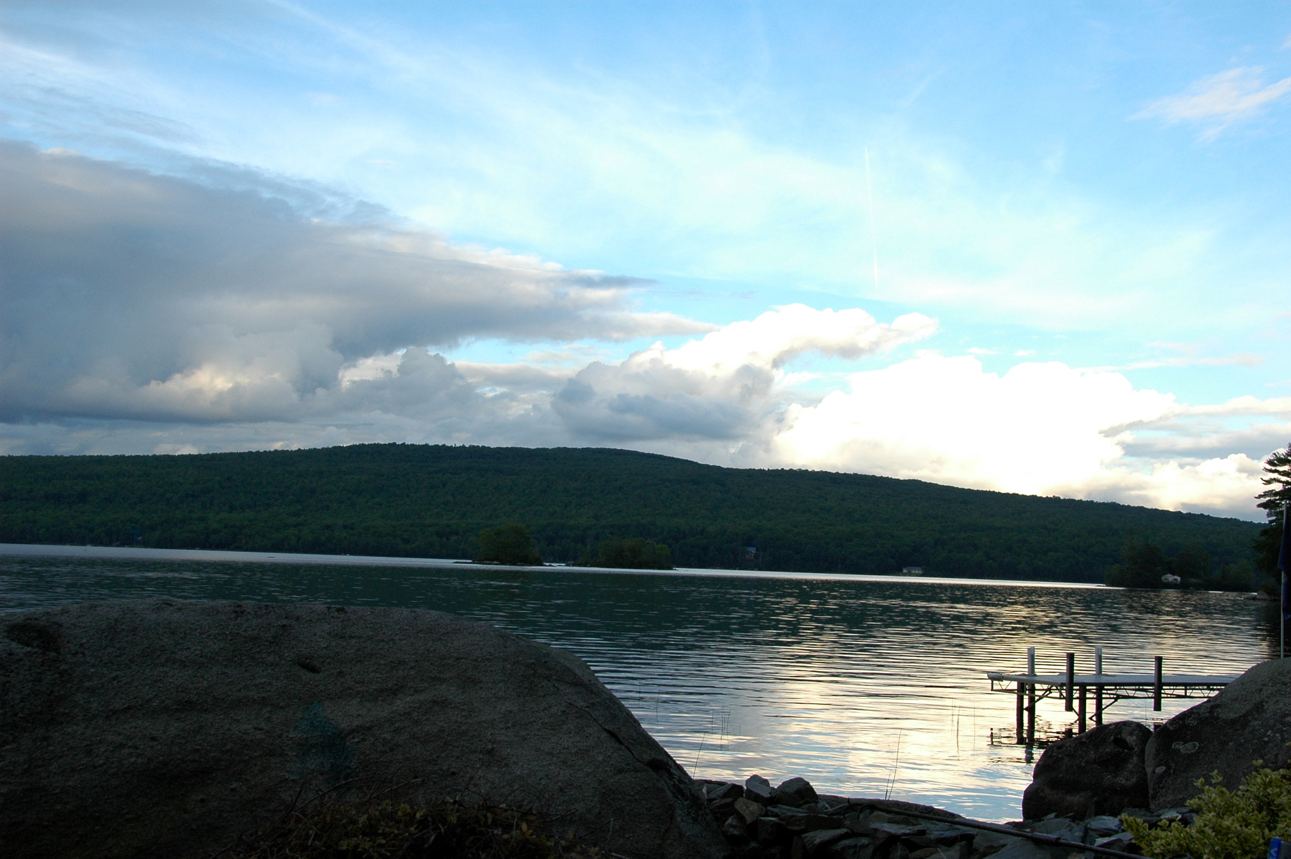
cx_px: 646
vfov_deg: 34.2
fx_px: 1397
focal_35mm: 39
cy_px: 430
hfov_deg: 49.6
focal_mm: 26
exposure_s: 1/160
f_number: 10
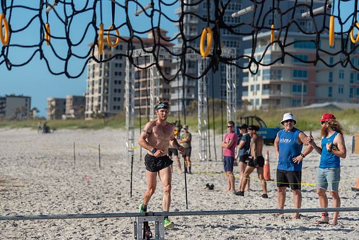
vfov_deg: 12.3
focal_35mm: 111
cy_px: 112
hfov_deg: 18.3
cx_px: 167
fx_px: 1112
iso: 250
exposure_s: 1/4000
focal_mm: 98
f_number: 2.8
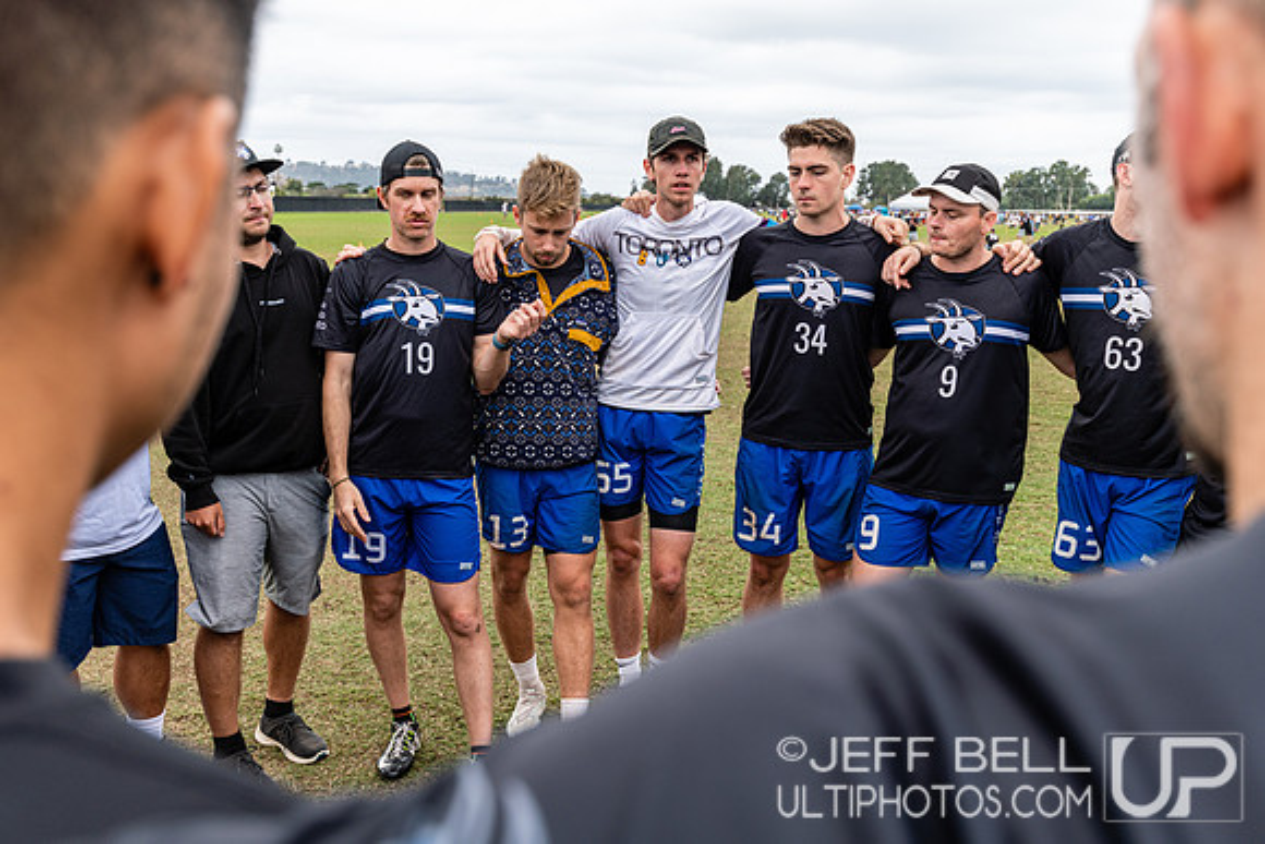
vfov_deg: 37.9
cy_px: 422
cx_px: 632
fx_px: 1230
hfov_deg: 54.4
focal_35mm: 35
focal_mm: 35
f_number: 5.6
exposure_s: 1/320
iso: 200
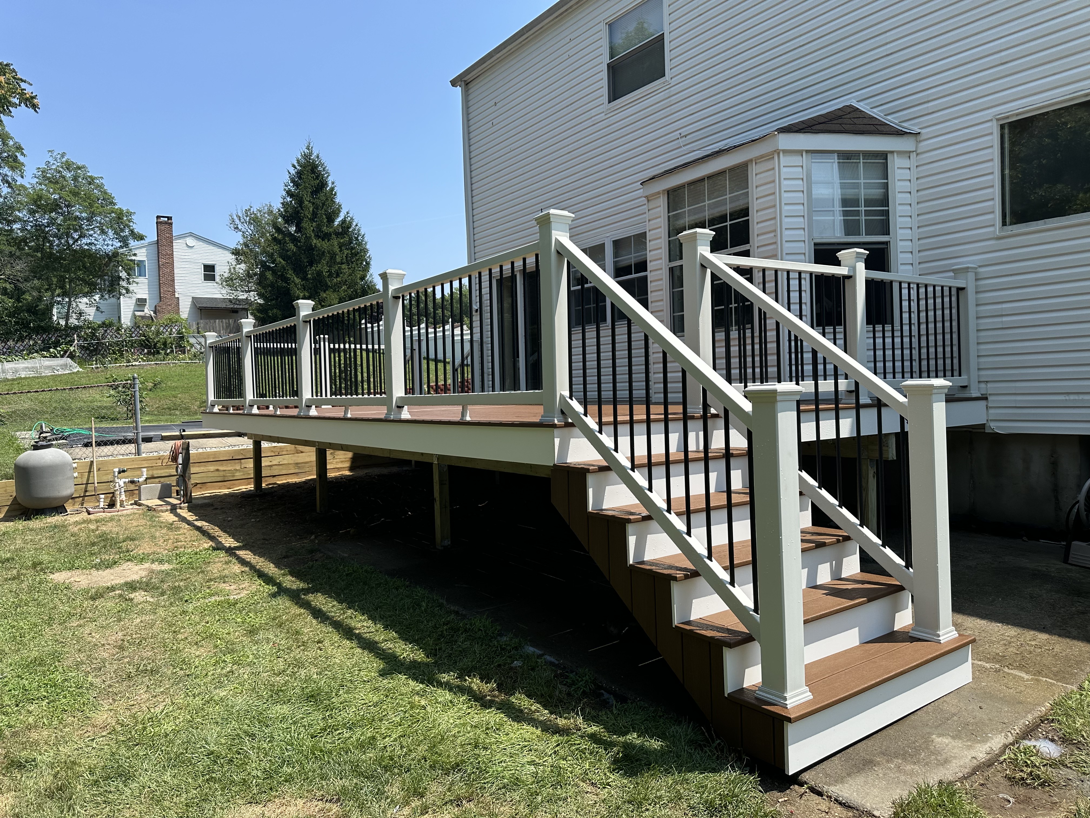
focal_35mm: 24
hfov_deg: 71.6
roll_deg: +0.4
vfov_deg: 56.8
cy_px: 409
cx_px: 545
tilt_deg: +0.2
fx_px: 756
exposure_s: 1/3247
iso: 80
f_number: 1.78
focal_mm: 6.86
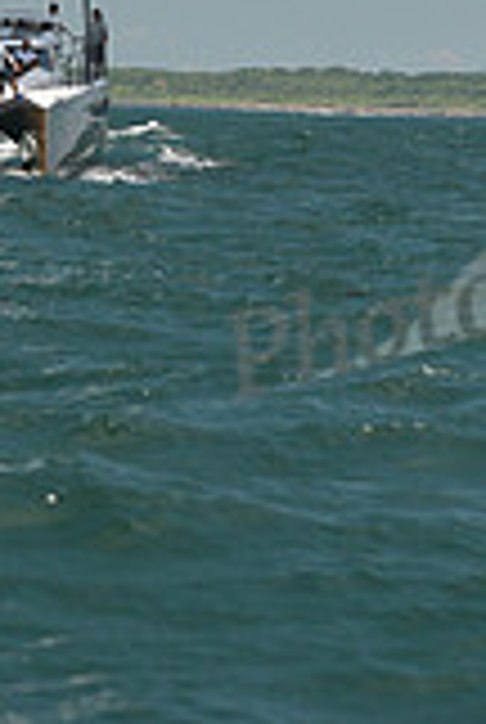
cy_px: -342
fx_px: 6895
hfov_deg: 4.0
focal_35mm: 342
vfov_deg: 6.0
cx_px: -7
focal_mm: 95
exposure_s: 1/1250
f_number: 4.5
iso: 320
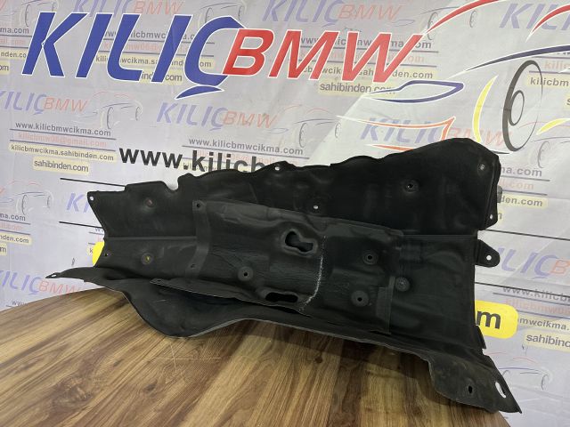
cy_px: 214
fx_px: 395
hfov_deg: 71.6
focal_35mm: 24
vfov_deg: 56.8
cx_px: 285
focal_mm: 6.86
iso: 160
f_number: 1.78
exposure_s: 1/100
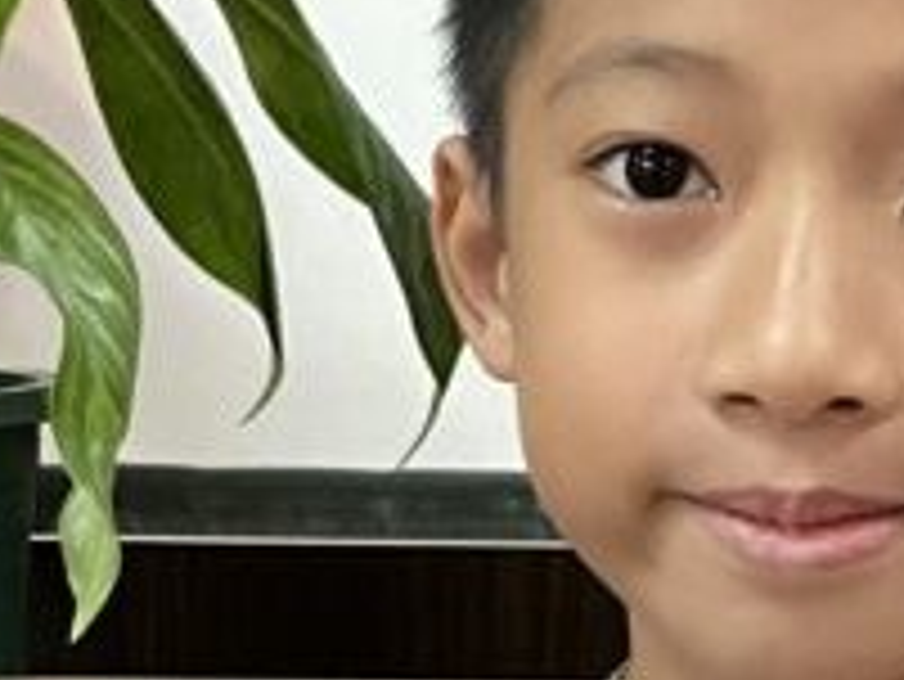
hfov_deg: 13.6
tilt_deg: -9.1
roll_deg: -1.3
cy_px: 847
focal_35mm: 144
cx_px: 751
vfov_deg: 10.1
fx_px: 3763
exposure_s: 1/60
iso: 125
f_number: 1.8
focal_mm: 3
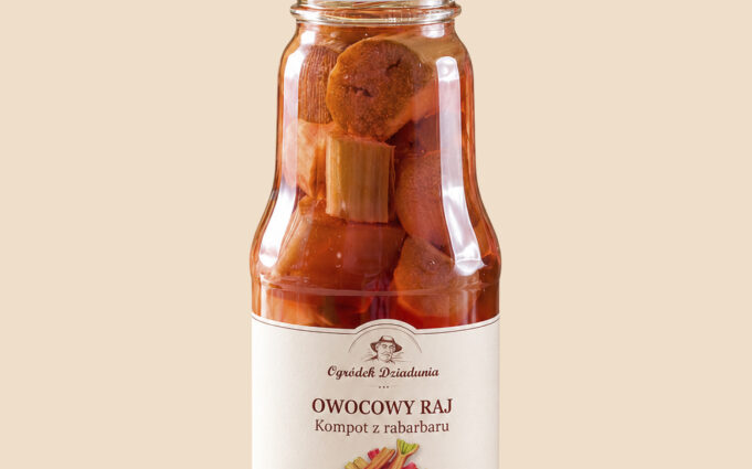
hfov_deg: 22.6
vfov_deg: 14.1
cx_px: 376
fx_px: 1885
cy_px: 344
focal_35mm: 92
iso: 200
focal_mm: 60
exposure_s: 1/200
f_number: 10
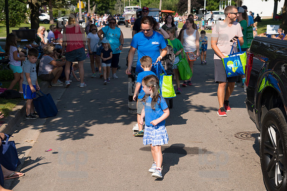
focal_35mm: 66
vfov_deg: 20.6
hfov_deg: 30.5
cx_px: 144
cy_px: 96
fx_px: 526
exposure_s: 1/800
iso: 320
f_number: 6.3
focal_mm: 66
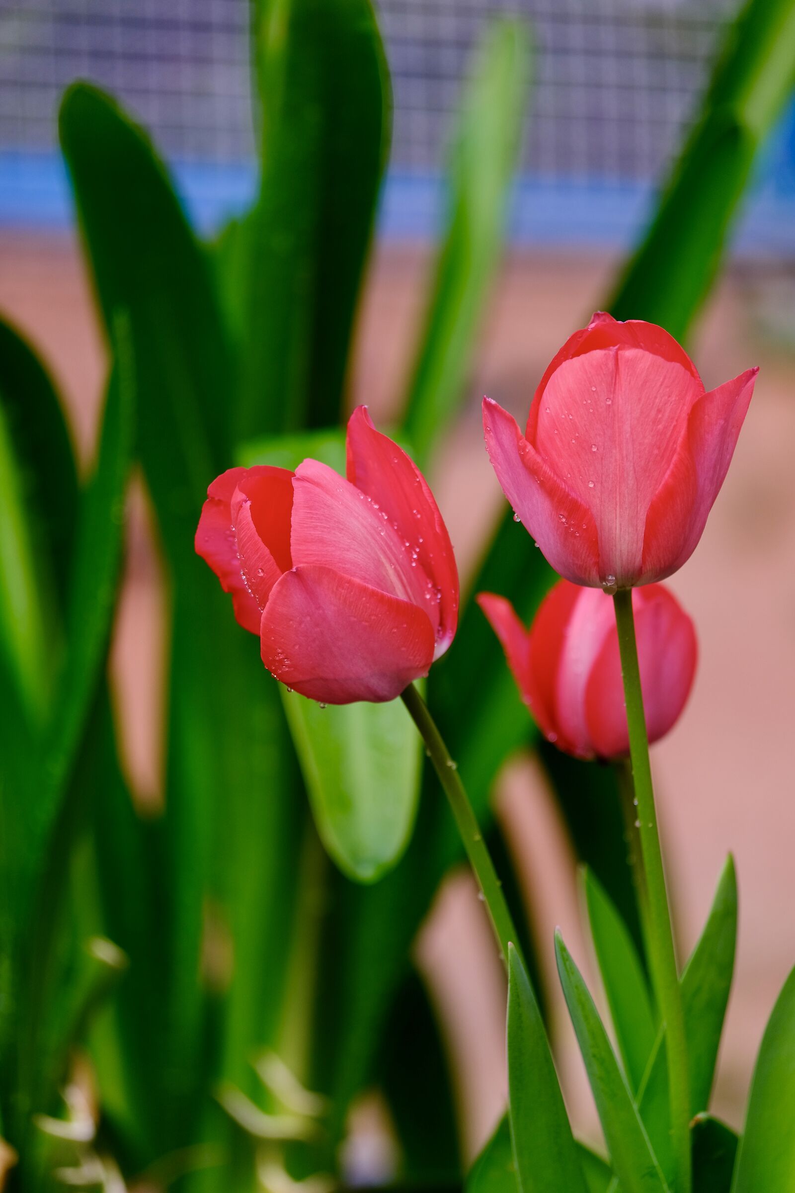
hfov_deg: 7.9
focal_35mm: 174
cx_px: 398
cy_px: 596
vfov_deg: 11.8
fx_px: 5763
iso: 160
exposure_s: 1/40
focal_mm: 115.9
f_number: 4.2
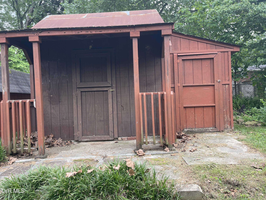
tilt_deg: +0.7
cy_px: 100
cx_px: 133
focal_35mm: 25
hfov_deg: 69.4
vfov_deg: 54.9
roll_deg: +3.7
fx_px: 192
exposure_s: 1/396
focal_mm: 5.1
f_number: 1.6
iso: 32
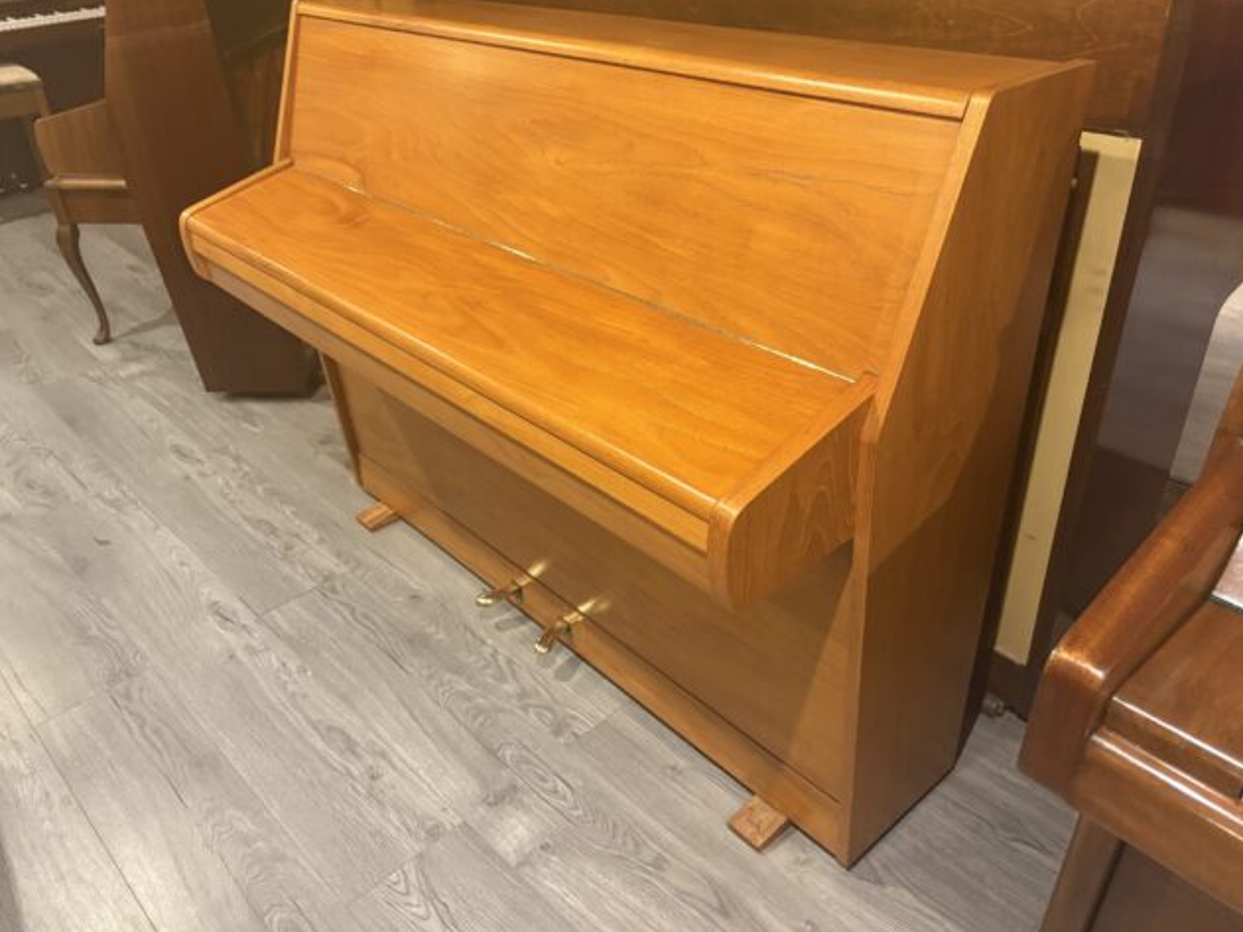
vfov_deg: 51.3
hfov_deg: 65.3
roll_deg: +2.0
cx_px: 610
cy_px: 456
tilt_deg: -32.3
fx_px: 969
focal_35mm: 27
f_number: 1.6
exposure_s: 1/50
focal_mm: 5.96
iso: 500
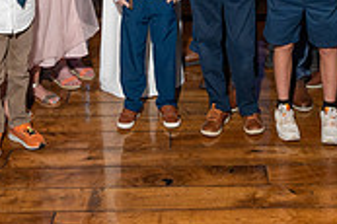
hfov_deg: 24.5
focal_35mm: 83
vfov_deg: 14.9
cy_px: -139
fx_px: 776
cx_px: 195
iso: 3200
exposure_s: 1/160
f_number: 8
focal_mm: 24
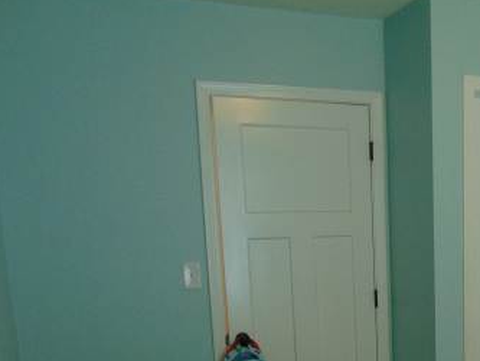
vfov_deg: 27.6
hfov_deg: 35.4
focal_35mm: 50
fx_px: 694
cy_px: 355
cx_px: 452
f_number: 3
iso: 100
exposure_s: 1/30
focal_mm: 4.5
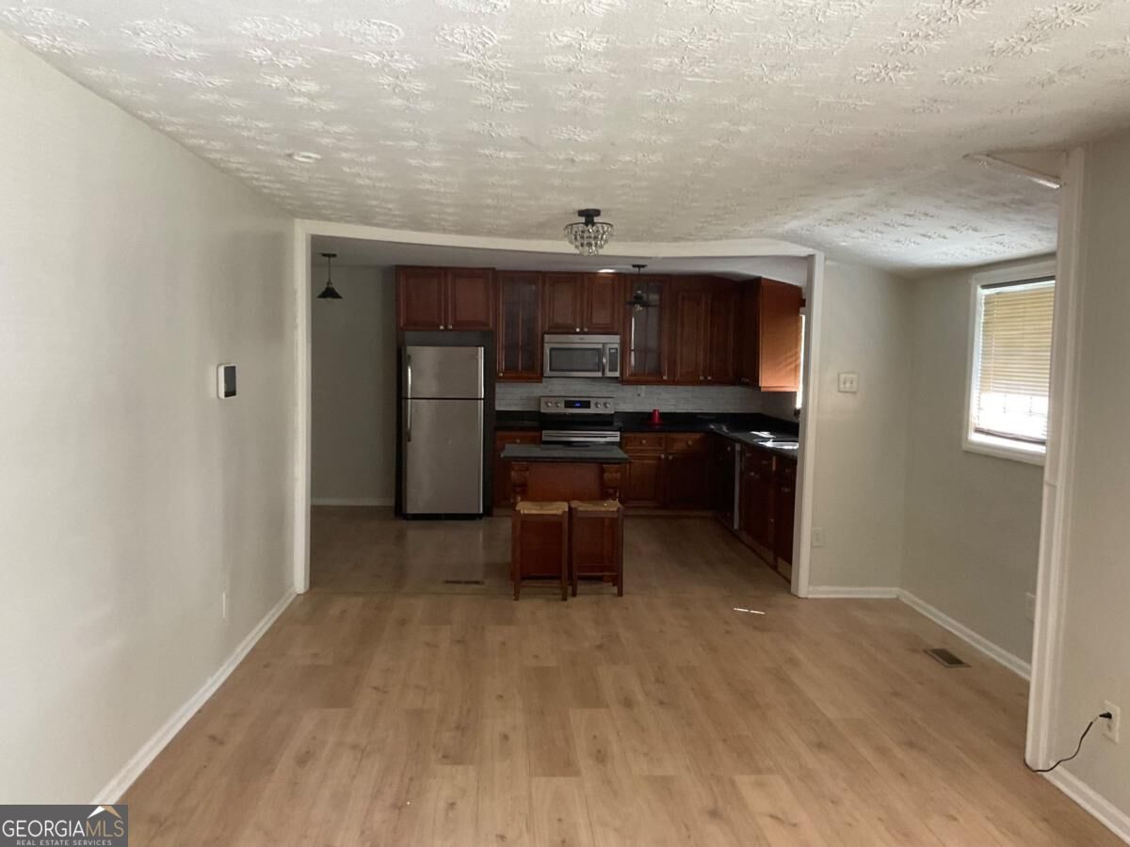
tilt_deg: -6.8
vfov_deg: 48.2
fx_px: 947
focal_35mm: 29
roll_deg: -1.5
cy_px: 424
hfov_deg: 61.7
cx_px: 565
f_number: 1.8
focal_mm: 3
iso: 125
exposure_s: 1/60
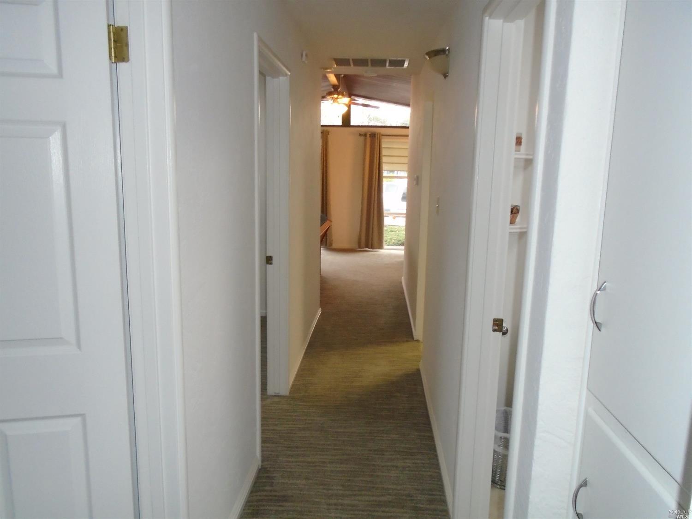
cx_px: 346
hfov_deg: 67.3
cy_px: 260
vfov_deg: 53.0
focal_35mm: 26
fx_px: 520
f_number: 3.2
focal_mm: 4.6
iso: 250
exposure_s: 1/30
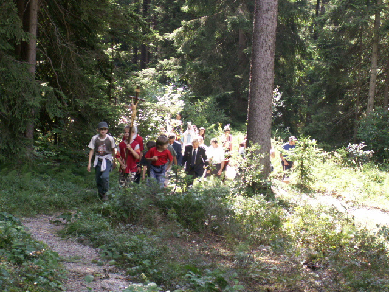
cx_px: 194
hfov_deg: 25.7
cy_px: 146
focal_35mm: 76
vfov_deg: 19.4
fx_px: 854
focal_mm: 12.73
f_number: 4
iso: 50
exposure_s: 1/50
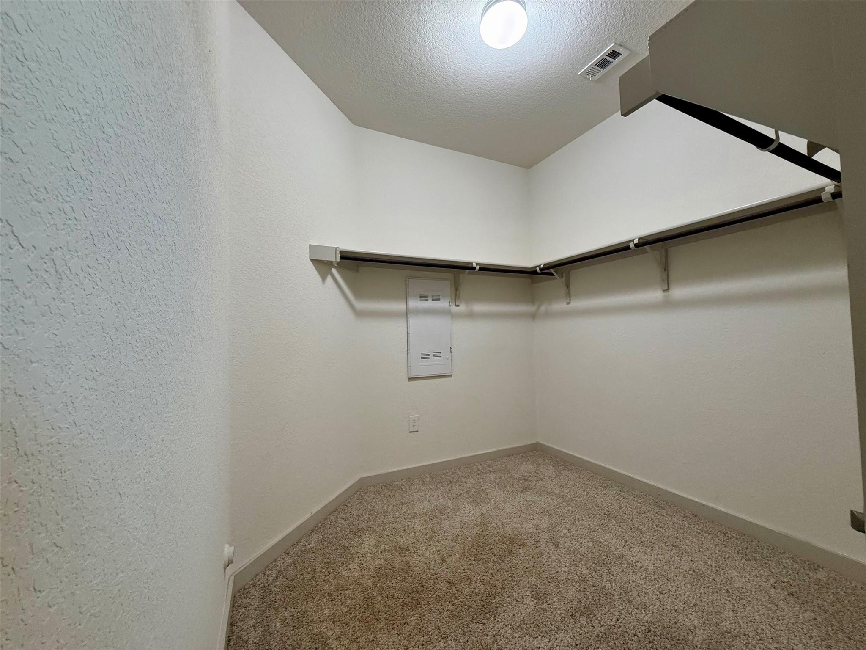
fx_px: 350
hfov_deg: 102.1
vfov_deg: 85.7
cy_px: 325
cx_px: 433
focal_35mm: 14
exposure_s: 1/120
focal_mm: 2.22
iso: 250
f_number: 2.2
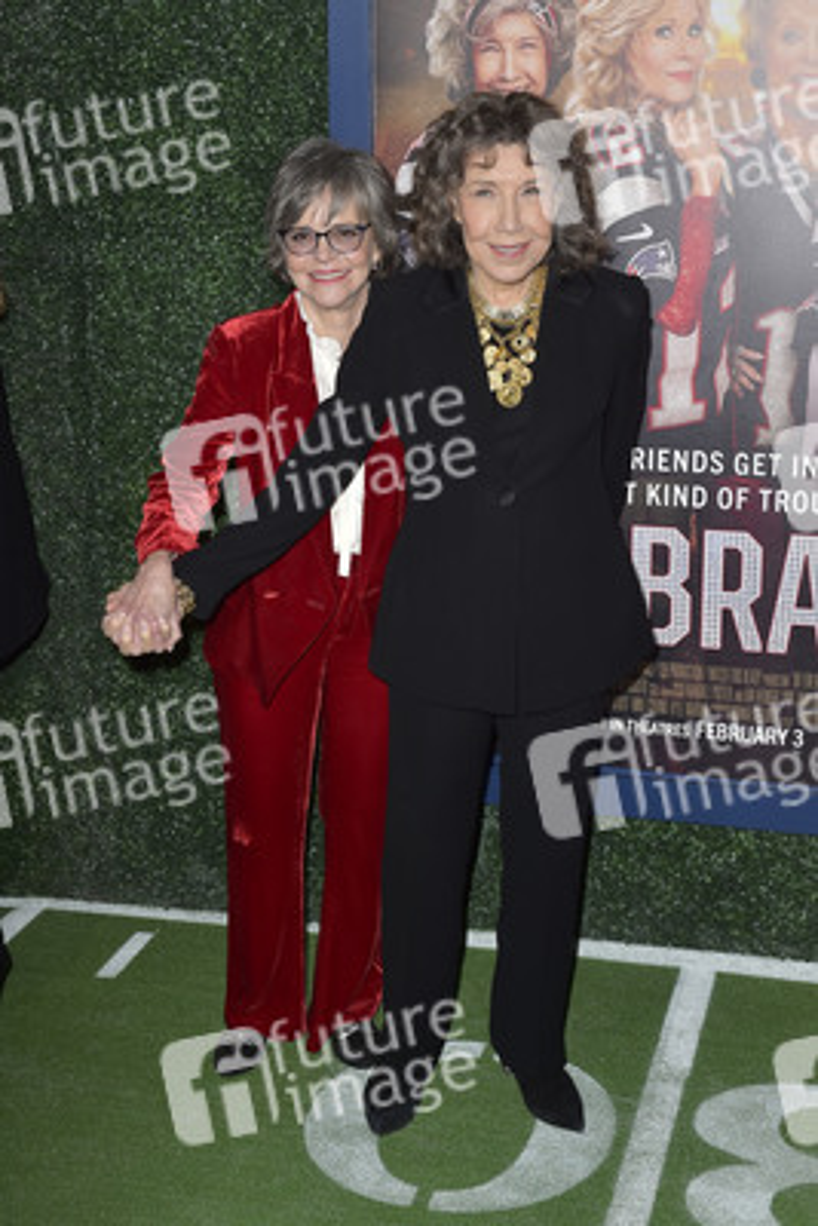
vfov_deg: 39.6
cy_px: 613
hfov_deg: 27.0
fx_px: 1703
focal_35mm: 50
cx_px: 409
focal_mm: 50
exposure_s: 1/250
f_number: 6.3
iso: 400
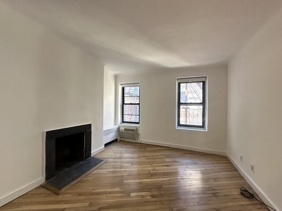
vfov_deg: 85.7
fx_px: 114
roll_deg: -0.5
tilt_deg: -0.2
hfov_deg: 102.1
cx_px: 141
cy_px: 106
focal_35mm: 14
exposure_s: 1/120
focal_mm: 2.22
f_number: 2.2
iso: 250
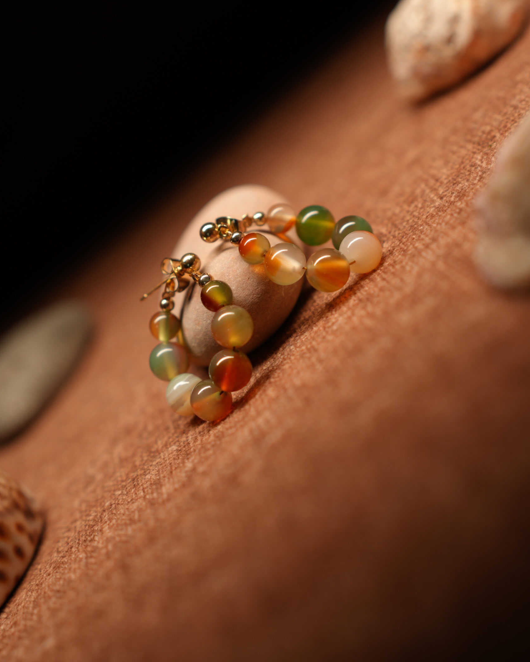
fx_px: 1157
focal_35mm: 59
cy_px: 289
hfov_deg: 25.8
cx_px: 264
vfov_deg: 31.9
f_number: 2.5
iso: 100
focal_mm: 35
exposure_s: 1/100
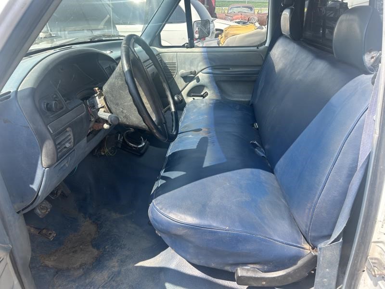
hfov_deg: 67.3
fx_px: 289
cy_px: 144
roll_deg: -0.2
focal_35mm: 26
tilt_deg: -24.5
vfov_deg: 53.1
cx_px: 192
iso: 50
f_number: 1.5
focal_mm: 5.7
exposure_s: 1/791
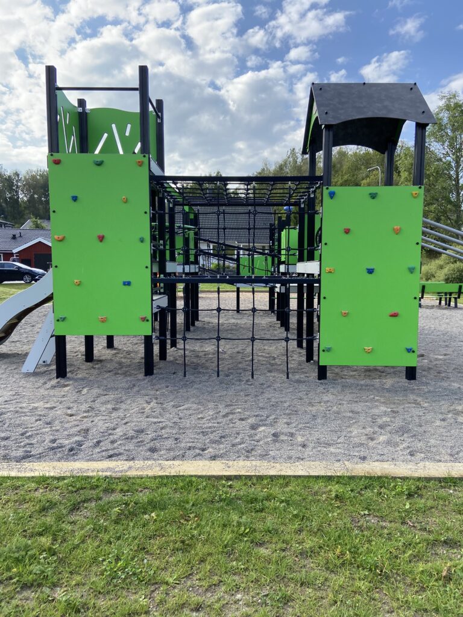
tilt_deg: -2.3
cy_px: 308
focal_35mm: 26
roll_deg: -1.8
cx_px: 232
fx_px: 464
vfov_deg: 67.3
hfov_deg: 53.1
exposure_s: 1/1245
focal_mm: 4.25
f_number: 1.8
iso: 32
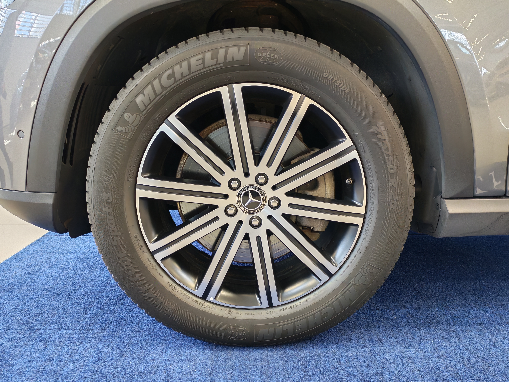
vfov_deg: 46.8
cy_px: 191
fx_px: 441
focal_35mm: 30
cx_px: 254
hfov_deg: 60.0
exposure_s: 1/100
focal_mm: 6.12
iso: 640
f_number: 1.9
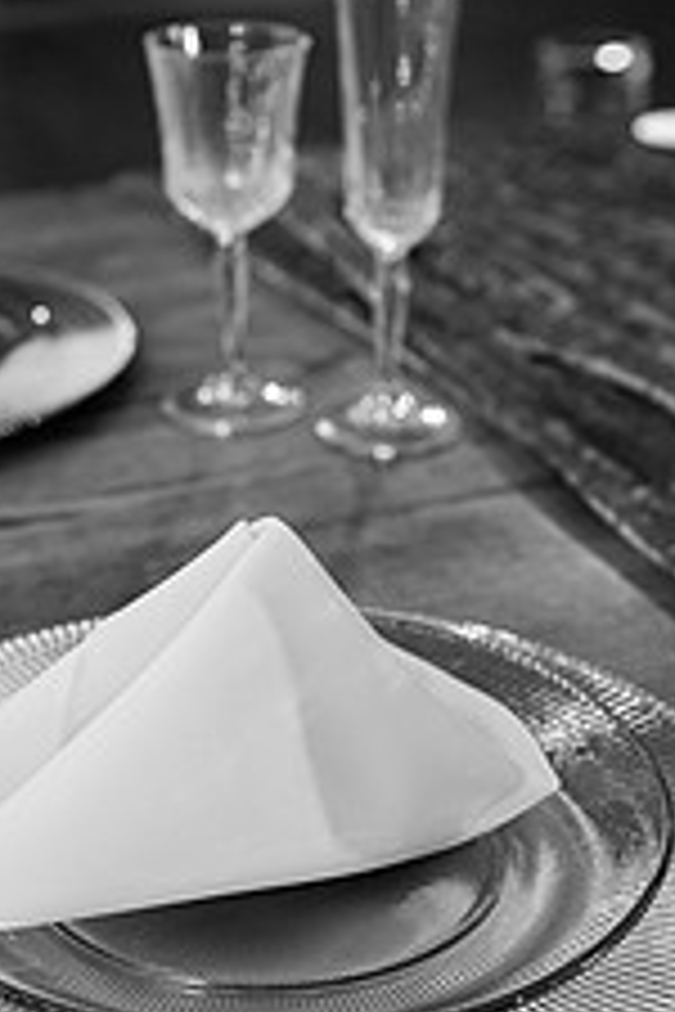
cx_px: 277
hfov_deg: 17.5
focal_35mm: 78
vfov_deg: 26.0
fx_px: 2194
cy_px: 589
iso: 1250
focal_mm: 39
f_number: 3.5
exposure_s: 1/200
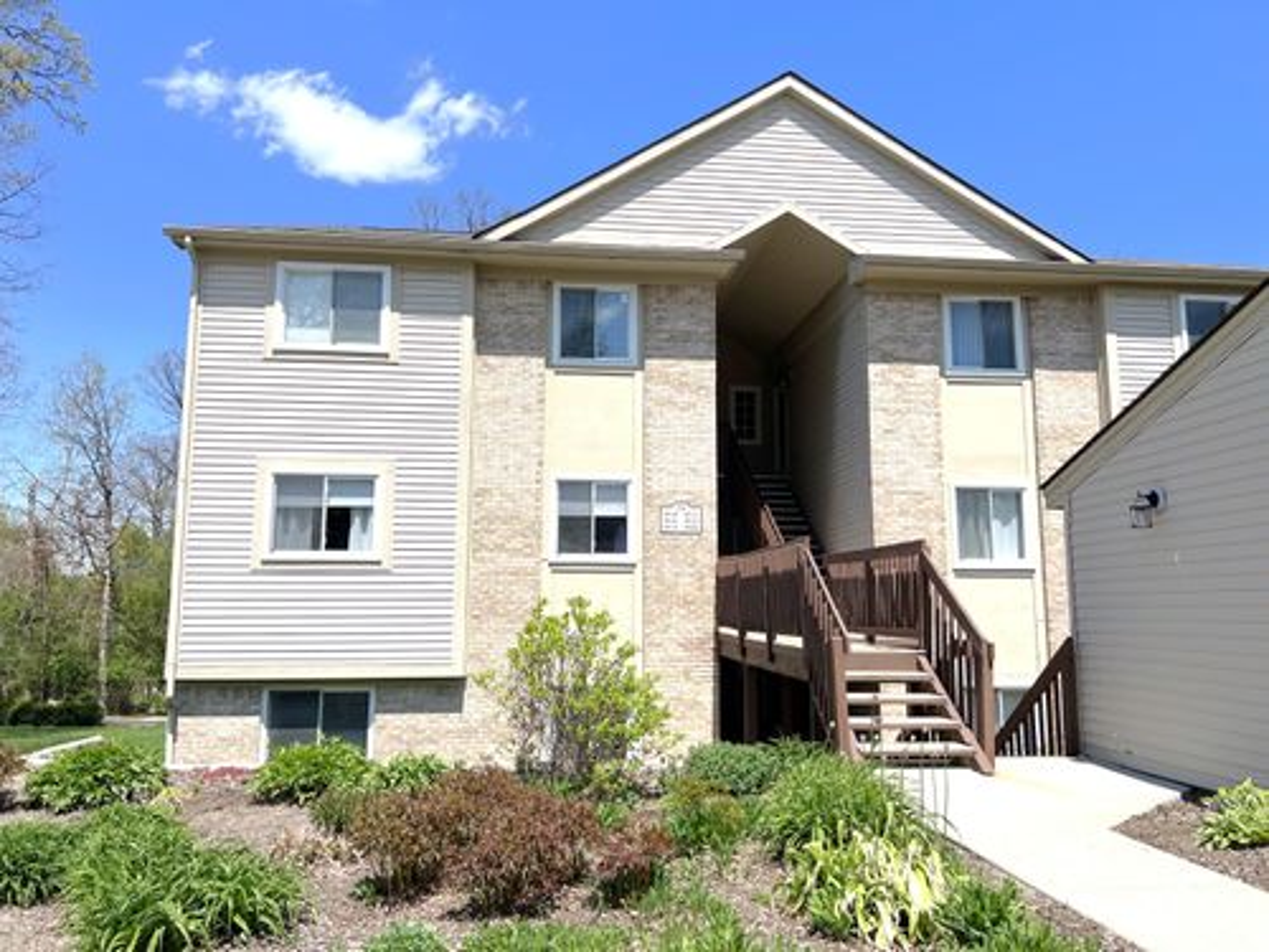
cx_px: 634
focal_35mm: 26
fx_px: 953
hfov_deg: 67.3
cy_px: 476
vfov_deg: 53.1
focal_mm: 5.7
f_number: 1.5
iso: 50
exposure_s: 1/5587
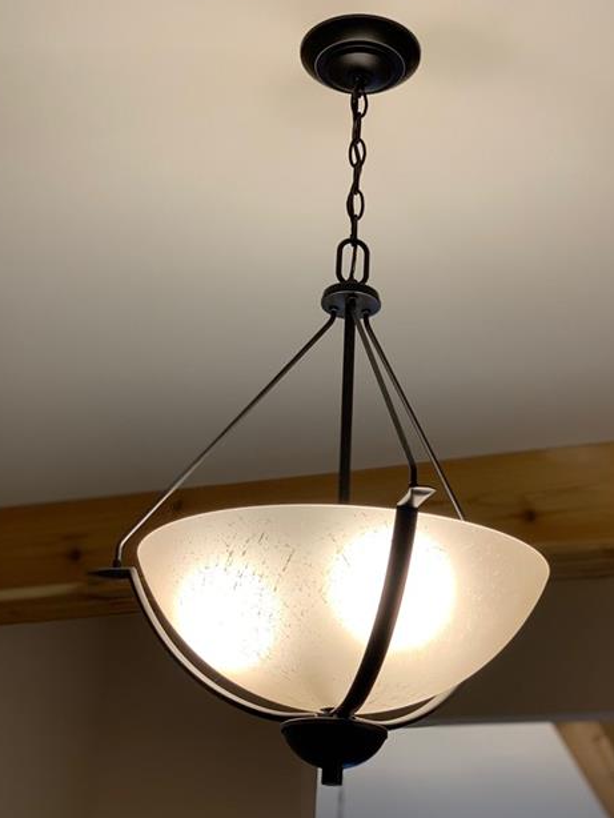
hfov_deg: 22.6
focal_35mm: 65
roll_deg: -2.6
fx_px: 1536
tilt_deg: +22.8
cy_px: 426
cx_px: 322
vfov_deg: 29.8
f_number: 2.4
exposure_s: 1/120
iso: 100
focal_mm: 6
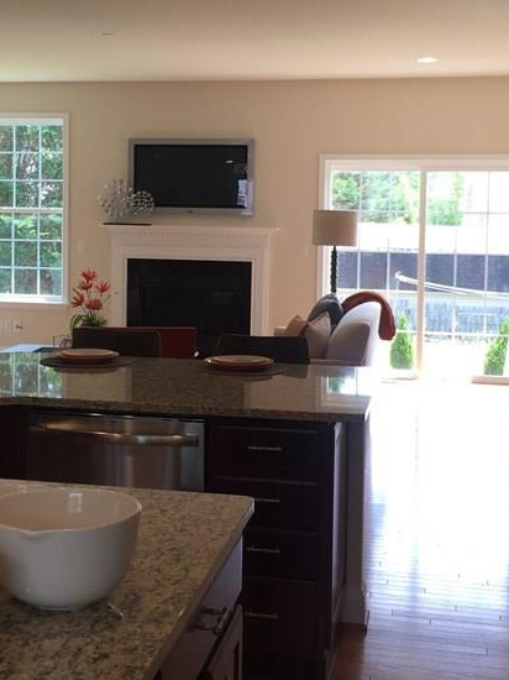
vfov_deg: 35.5
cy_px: 307
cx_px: 191
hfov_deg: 26.9
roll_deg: -1.2
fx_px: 1060
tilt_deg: -1.9
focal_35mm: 54
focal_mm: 4.15
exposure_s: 1/120
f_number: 2.2
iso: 40
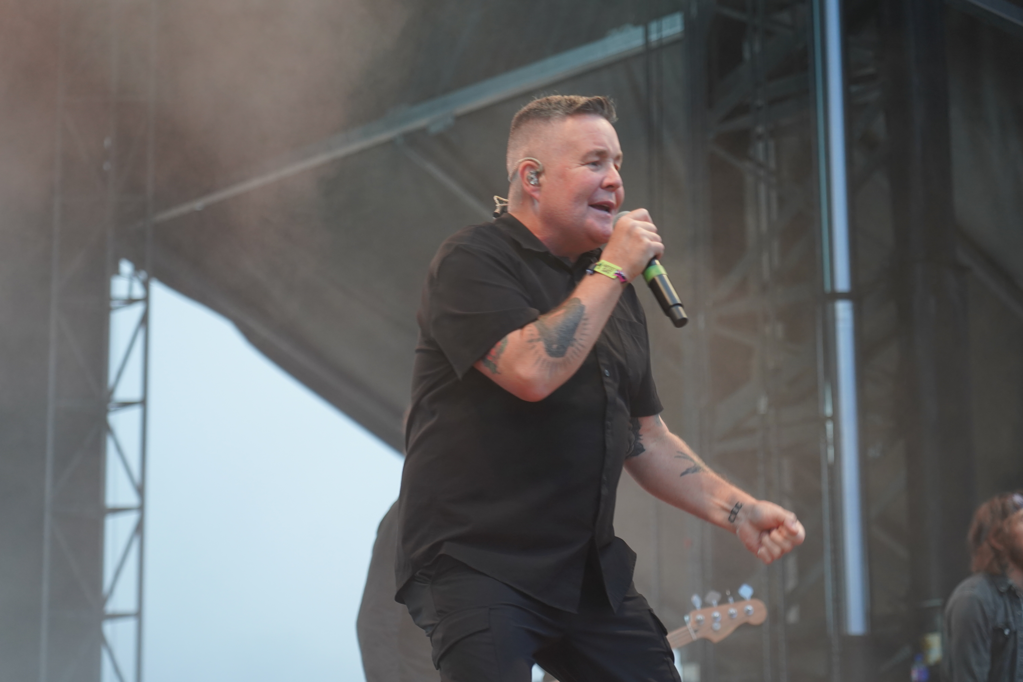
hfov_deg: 19.5
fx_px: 2984
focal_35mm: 105
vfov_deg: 13.0
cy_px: 341
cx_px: 512
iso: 1000
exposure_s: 1/160
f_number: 4
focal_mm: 105
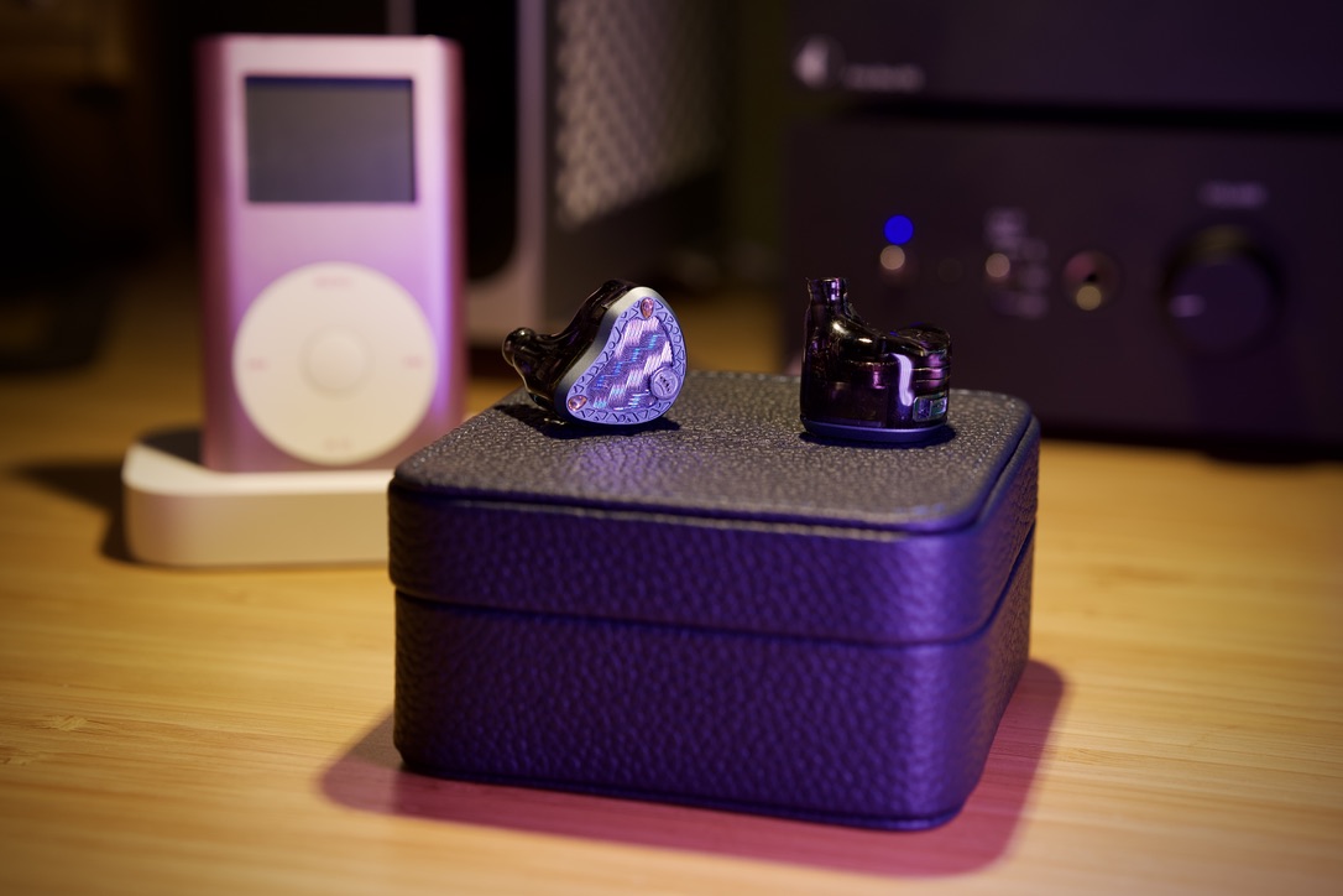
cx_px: 672
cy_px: 448
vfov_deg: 27.0
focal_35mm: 50
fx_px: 1865
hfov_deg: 39.6
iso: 250
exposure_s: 1/60
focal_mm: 50
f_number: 4
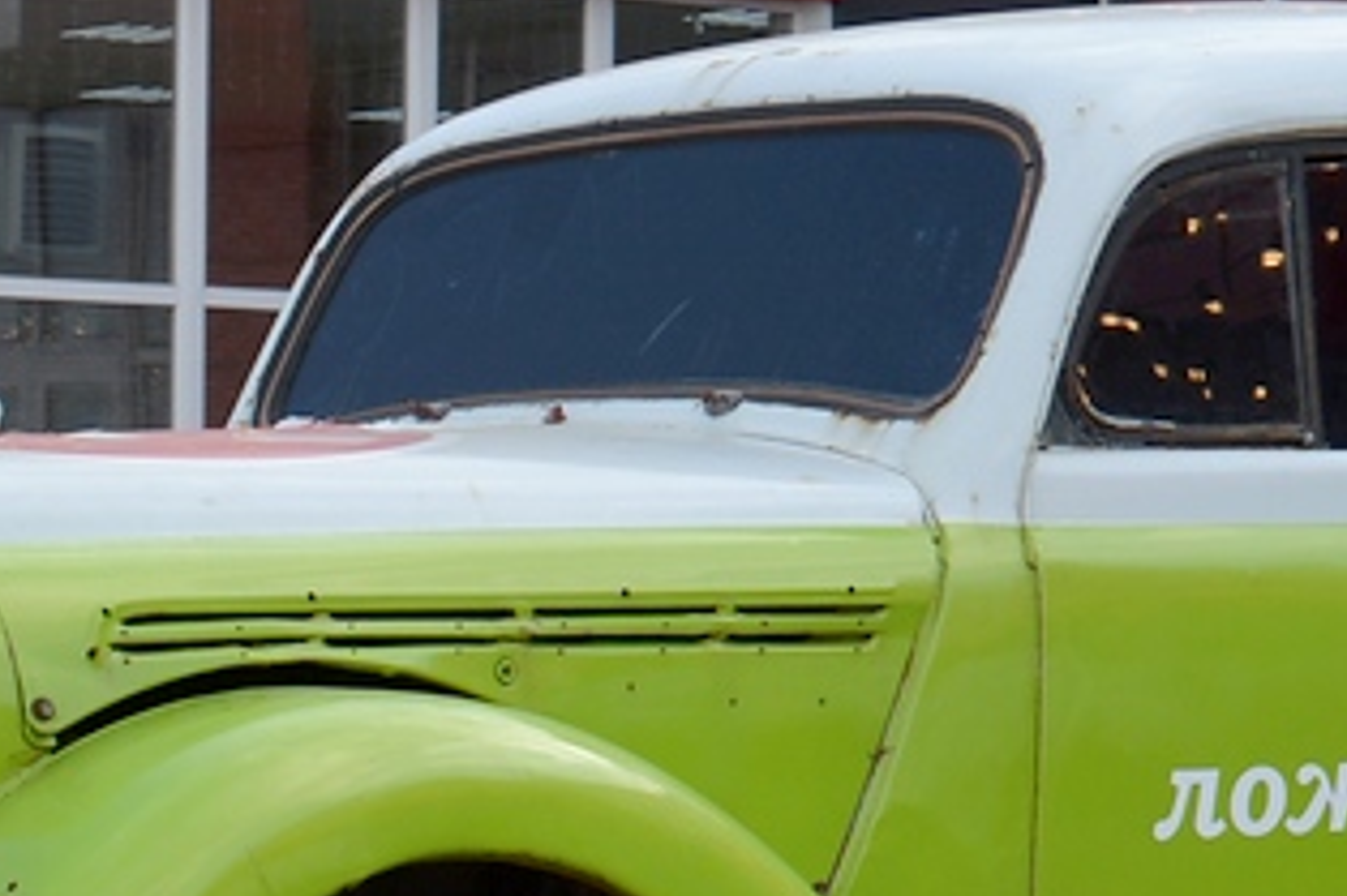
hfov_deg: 13.8
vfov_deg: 9.2
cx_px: 472
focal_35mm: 149
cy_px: 433
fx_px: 5572
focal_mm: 26
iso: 200
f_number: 8
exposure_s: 1/250
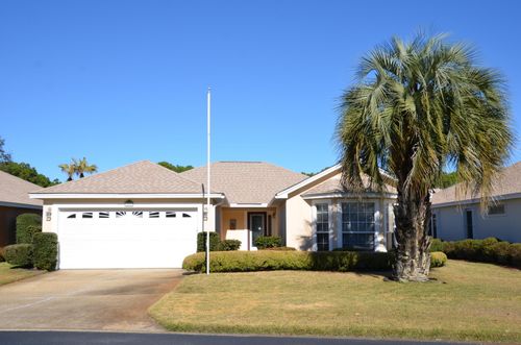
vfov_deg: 39.8
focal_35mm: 33
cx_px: 260
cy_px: 172
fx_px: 477
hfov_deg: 57.3
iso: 100
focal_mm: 22
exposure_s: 1/250
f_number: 9
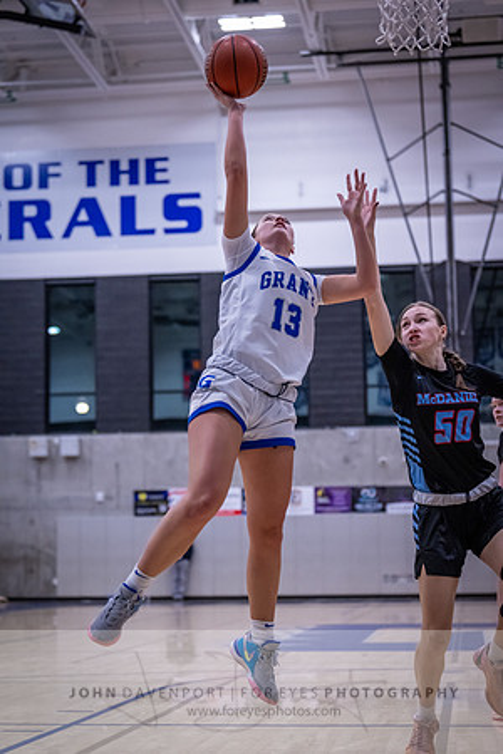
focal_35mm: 70
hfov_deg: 19.5
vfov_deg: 28.8
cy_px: 377
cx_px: 252
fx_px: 1467
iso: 4500
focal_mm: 70
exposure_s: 1/1000
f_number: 2.8
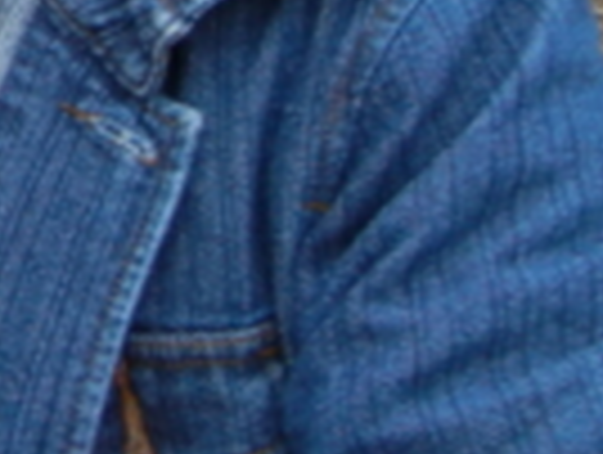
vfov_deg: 7.8
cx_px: -1048
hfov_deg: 9.3
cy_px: -553
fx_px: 3124
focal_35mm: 179
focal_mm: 5.4
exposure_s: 1/421
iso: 160
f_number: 3.5
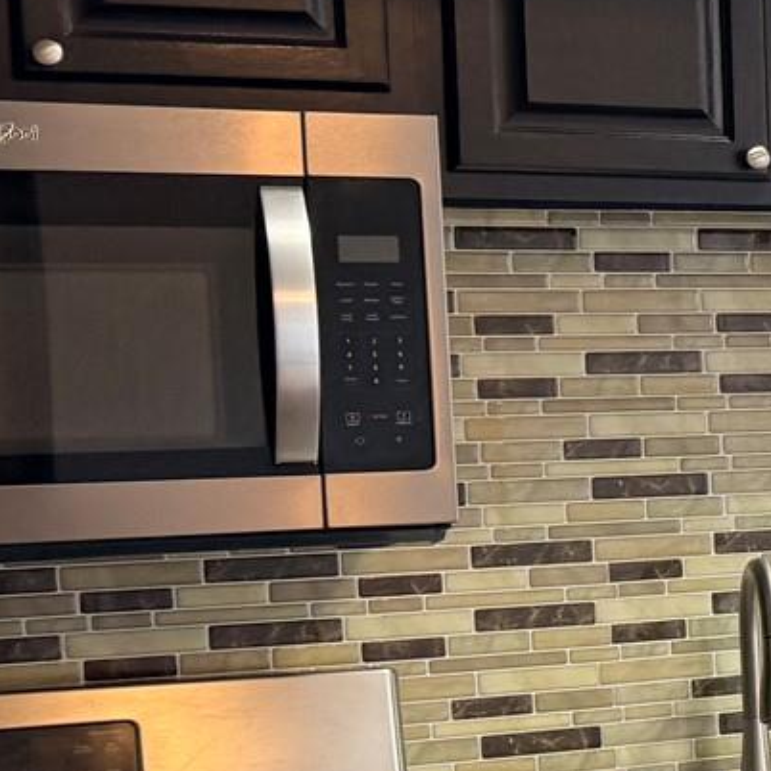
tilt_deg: -3.3
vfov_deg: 16.1
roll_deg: +1.4
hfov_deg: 12.5
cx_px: 1883
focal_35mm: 108
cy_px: 554
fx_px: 2721
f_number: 1.78
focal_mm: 6.76
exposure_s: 1/120
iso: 100
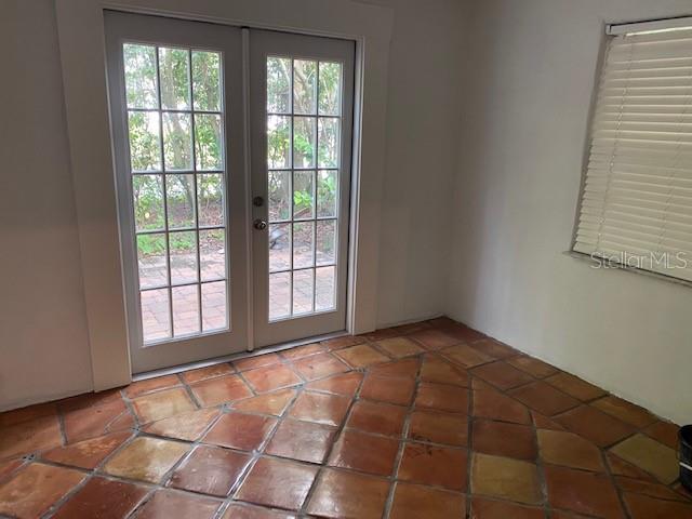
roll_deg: -1.8
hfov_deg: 67.3
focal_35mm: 26
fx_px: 520
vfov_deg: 53.1
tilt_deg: -16.7
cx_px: 346
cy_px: 260
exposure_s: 1/60
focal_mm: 4.25
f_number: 1.8
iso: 160
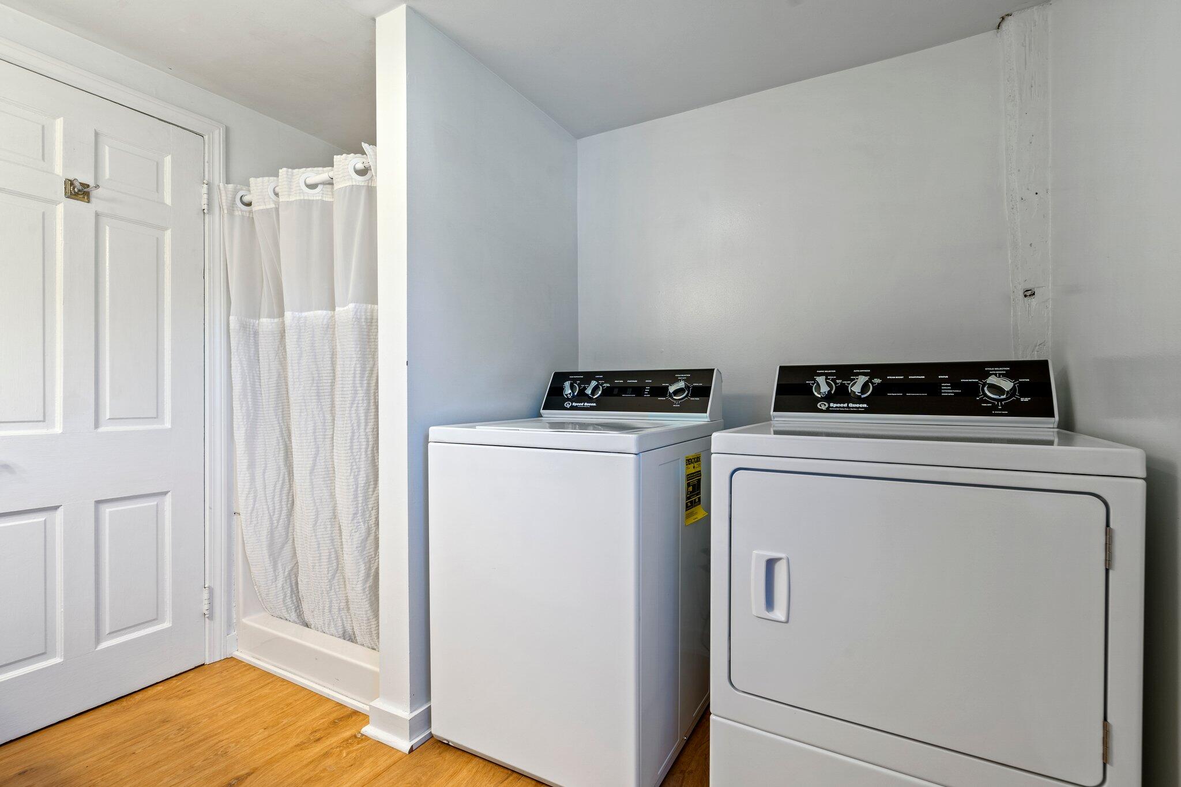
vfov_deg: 73.7
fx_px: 525
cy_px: 394
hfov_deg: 96.7
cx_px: 590
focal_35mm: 16
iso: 50
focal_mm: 16
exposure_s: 1.3
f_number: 9
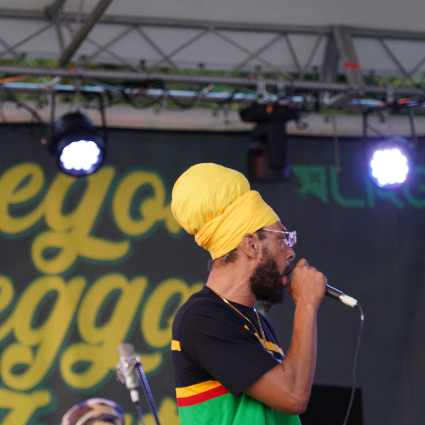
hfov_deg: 11.2
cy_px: 198
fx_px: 2167
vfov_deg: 11.2
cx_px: 136
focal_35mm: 156
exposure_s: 1/160
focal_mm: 105
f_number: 4
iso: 800
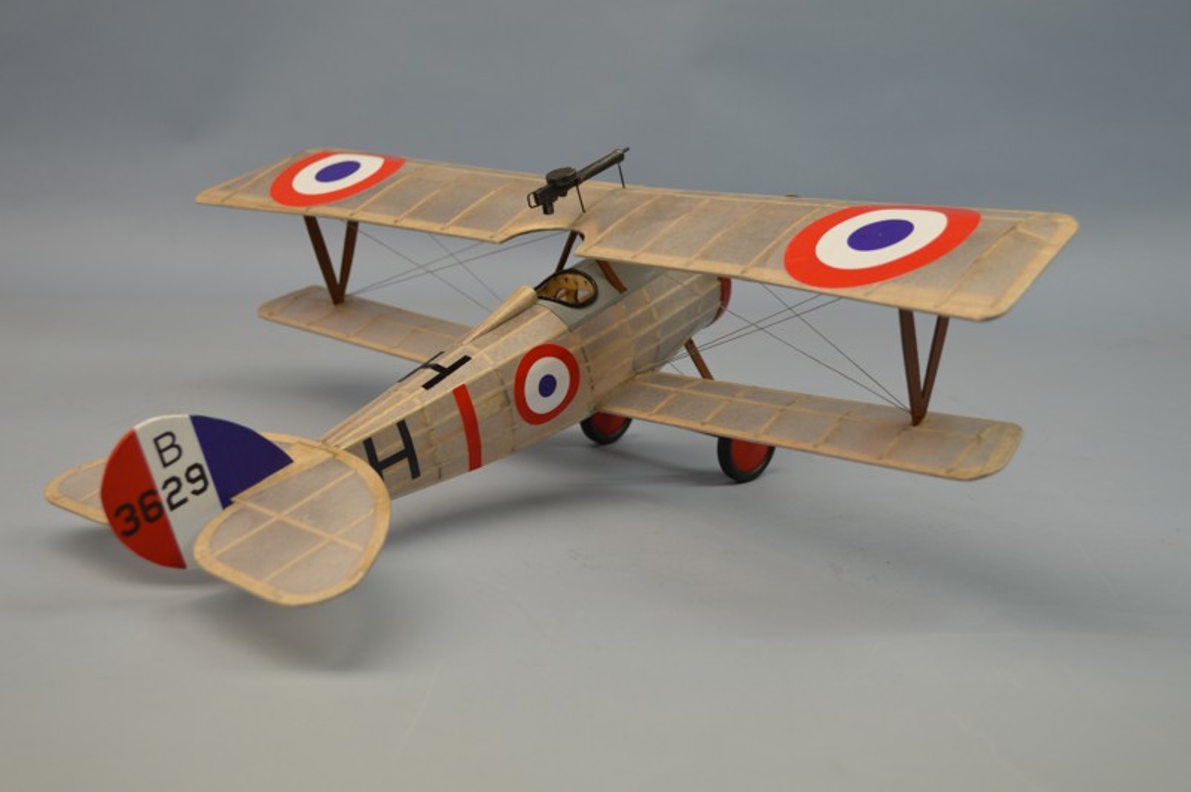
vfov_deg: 29.8
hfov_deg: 43.6
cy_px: 396
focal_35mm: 45
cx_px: 596
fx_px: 1487
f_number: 5.6
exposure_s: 1/125
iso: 280
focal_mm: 30
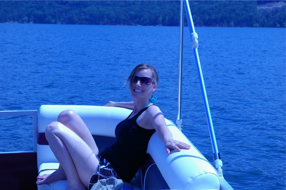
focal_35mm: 82
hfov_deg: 24.6
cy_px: 95
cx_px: 143
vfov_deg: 16.5
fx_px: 655
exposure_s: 1/350
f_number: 11
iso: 200
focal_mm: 55
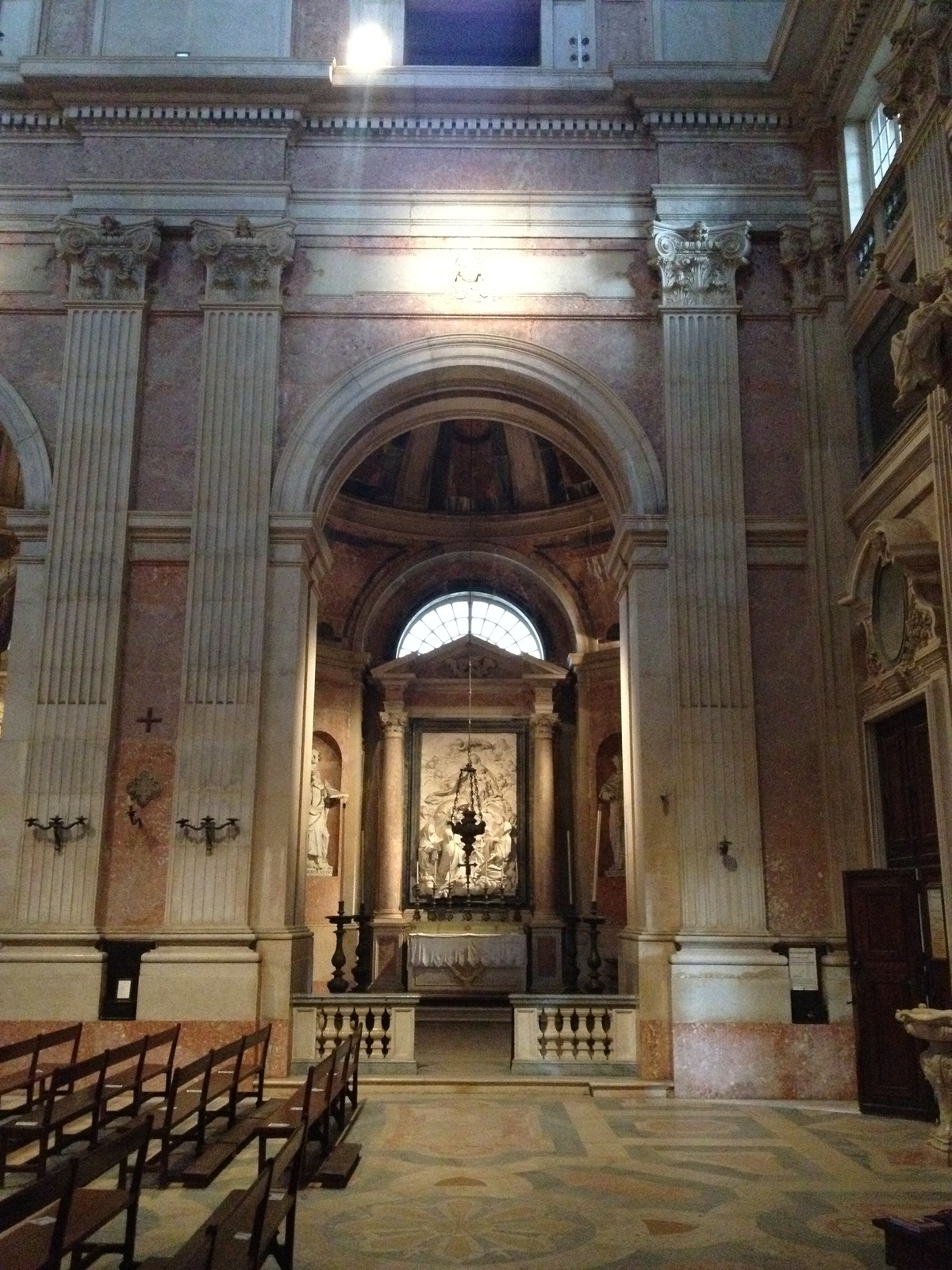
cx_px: 476
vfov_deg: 52.6
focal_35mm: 35
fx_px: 1283
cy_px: 635
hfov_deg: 40.7
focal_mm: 4.28
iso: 800
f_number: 2.4
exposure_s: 1/15
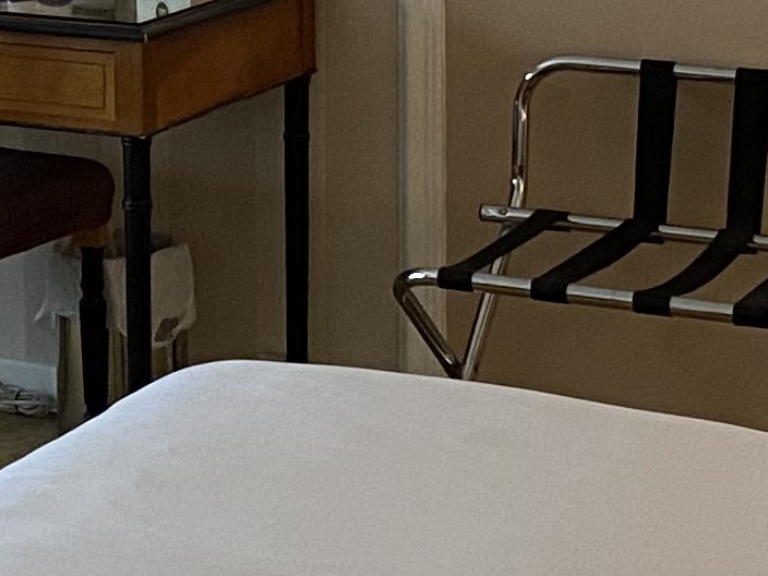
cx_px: -25
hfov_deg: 13.1
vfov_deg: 9.7
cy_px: -286
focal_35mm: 149
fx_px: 3306
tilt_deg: -4.8
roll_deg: +0.3
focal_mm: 4.25
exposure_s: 1/50
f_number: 1.8
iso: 400
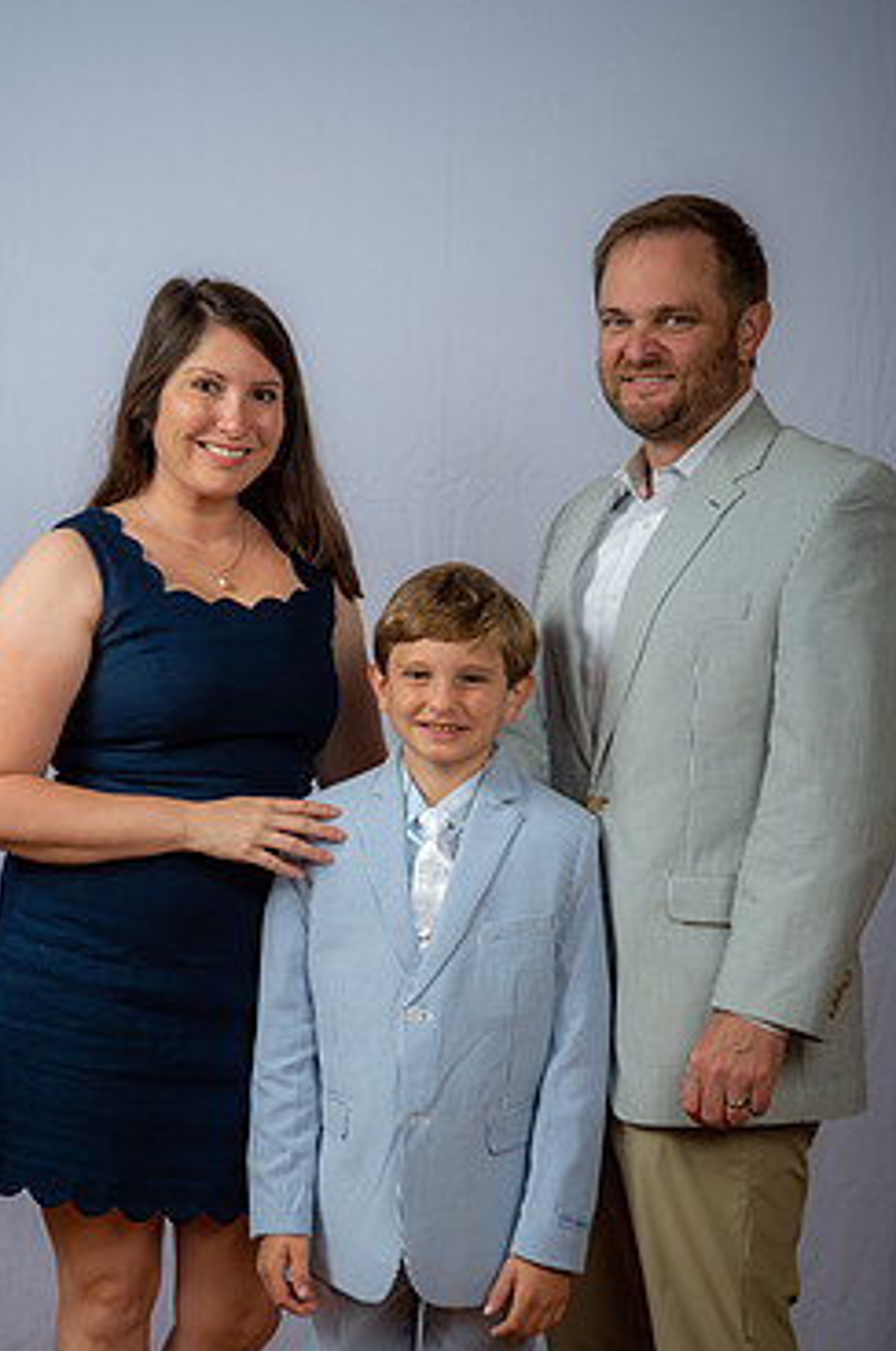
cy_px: 771
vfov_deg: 28.5
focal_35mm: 71
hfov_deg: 19.1
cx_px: 461
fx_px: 2660
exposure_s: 1/200
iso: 250
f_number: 6.3
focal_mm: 58
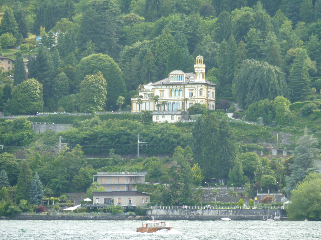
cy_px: 120
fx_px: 1947
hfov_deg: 9.4
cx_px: 160
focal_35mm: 210
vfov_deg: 7.1
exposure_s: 1/80
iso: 80
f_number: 4.6
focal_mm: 34.4
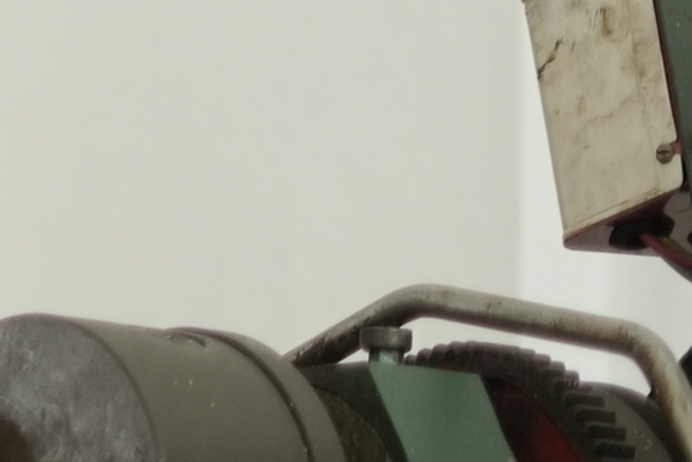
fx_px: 6977
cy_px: 50
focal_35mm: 363
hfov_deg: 5.2
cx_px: -1722
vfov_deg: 3.8
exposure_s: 1/250
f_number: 1.8
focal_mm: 50
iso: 250
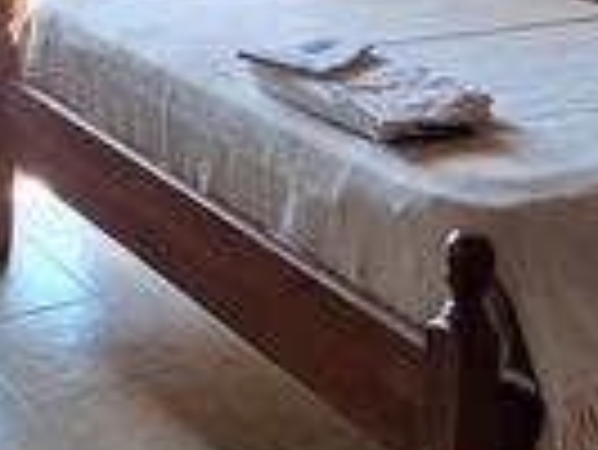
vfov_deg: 17.8
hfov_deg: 25.5
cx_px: 189
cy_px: -184
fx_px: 1314
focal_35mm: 76
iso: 64
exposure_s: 1/100
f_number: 1.8
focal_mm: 5.54
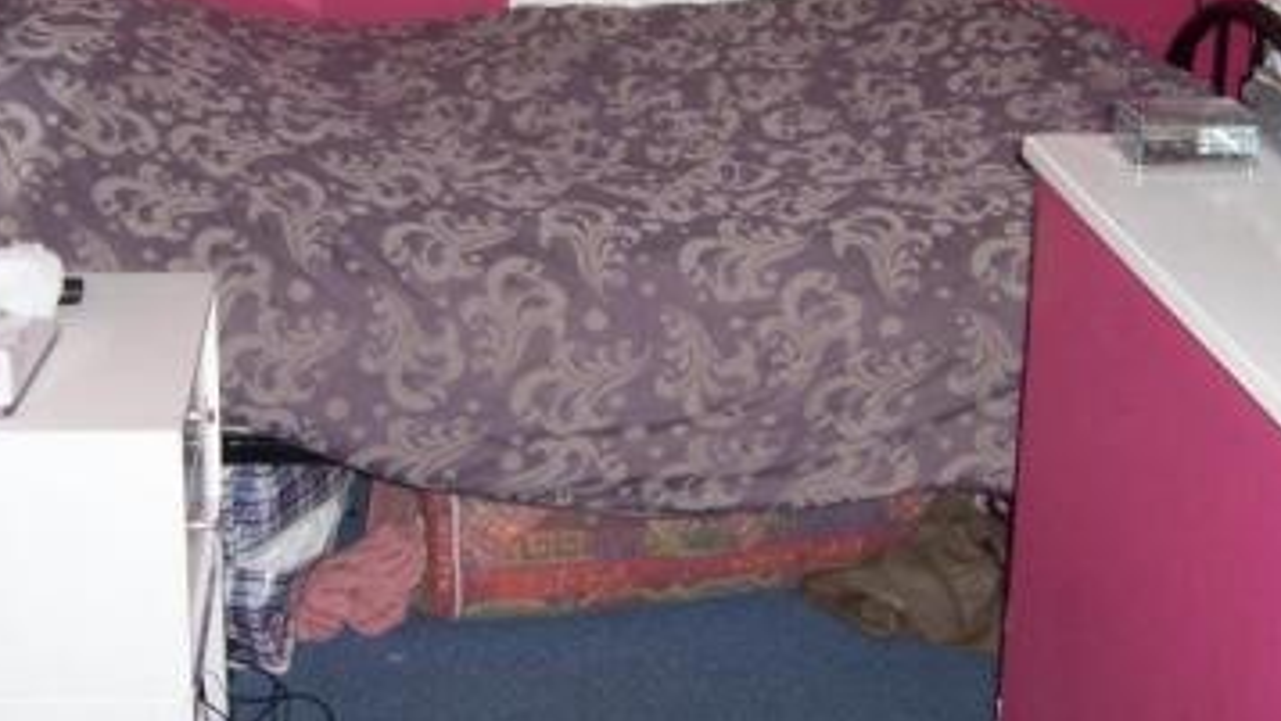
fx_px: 2174
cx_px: 529
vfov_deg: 18.5
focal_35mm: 64
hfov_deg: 32.8
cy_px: 81
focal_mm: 6
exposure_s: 1/60
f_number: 3
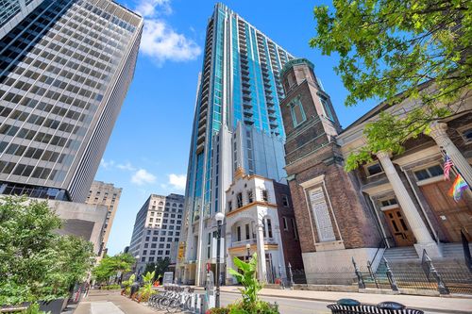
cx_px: 236
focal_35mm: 14
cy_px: 157
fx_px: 183
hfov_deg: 104.3
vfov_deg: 81.2
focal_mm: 14
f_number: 8
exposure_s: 1/4000
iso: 400
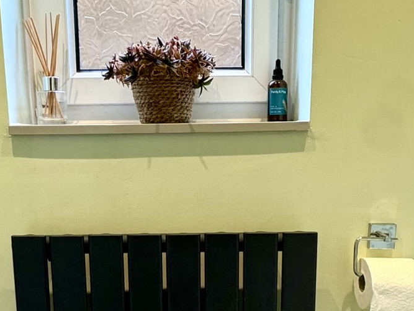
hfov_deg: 43.8
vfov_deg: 33.2
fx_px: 514
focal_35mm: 43
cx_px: 183
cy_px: 218
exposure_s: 1/100
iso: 250
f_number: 2.2
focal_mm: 2.22
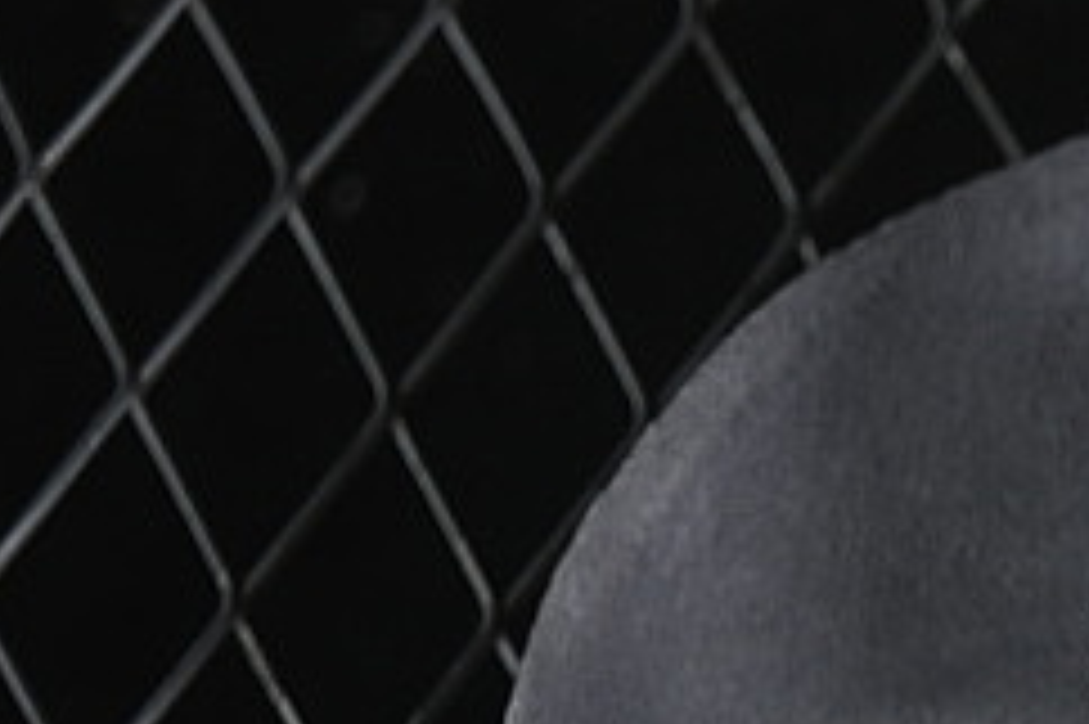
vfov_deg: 4.1
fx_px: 10127
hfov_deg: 6.0
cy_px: 1174
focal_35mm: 335
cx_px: 2250
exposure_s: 1/60
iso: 160
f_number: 6.3
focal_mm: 50
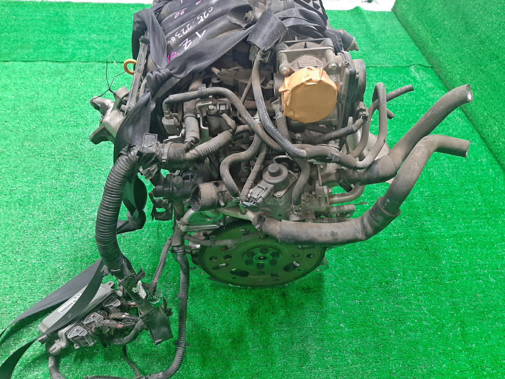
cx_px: 252
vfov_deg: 53.1
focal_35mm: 26
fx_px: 379
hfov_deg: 67.3
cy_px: 190
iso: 230
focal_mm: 3.93
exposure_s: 1/50
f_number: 1.7
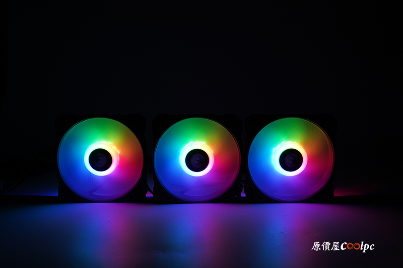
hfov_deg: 54.4
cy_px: 134
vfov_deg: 37.8
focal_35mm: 35
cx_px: 202
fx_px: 392
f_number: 6.3
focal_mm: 35
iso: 1000
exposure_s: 1/80
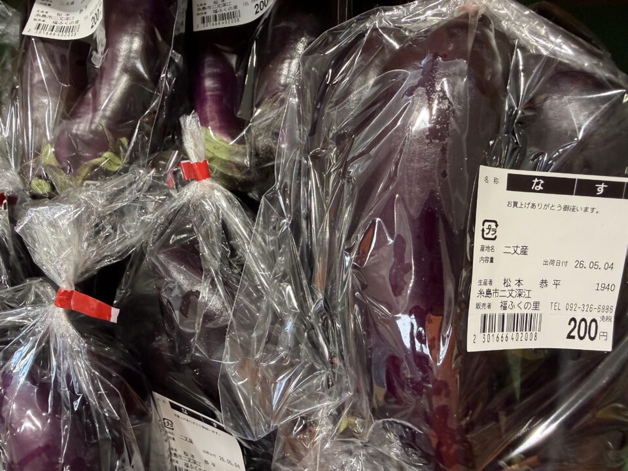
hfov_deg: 71.6
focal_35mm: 24
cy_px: 236
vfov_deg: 56.8
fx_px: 435
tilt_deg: -50.1
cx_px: 314
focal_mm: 2.22
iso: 320
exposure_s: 1/60
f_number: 2.2
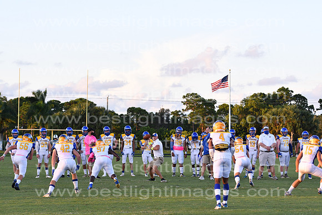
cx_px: 161
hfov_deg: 19.5
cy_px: 108
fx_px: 939
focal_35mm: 105
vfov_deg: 13.0
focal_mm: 70
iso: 640
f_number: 4
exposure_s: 1/1000
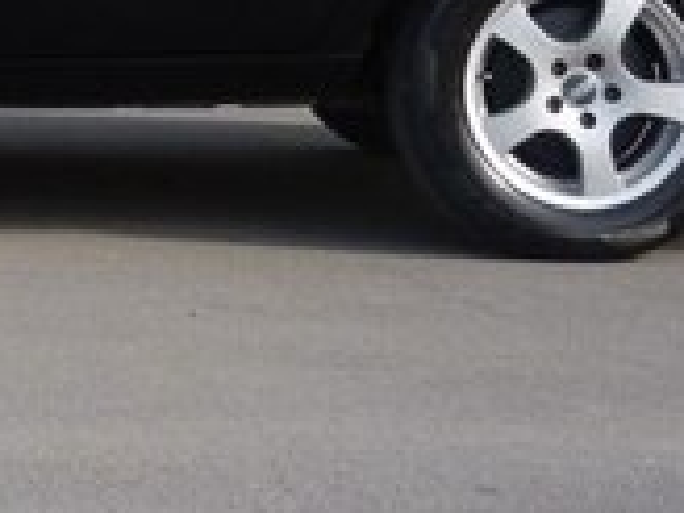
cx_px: -129
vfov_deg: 12.5
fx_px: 2233
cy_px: -219
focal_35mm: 113
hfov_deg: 16.7
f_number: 3.1
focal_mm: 5
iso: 100
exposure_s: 1/400
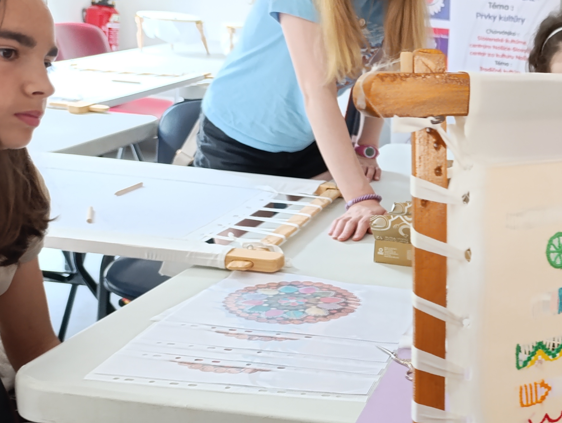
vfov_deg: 27.5
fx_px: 862
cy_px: 268
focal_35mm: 53
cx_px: 576
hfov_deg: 32.8
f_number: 1.6
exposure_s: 1/100
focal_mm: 6.14
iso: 1000
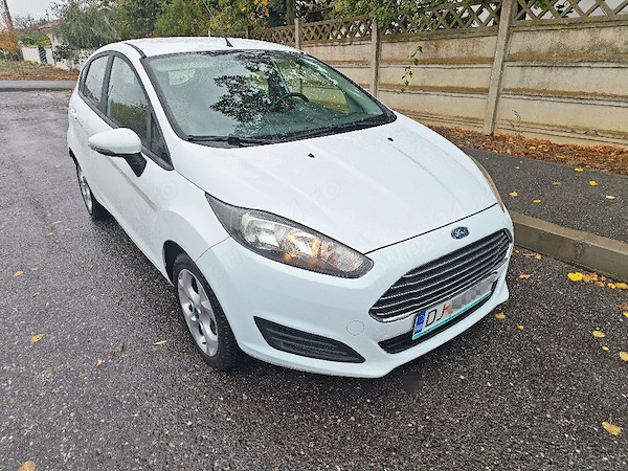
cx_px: 314
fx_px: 417
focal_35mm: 23
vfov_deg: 58.9
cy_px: 236
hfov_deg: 73.9
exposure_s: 1/1111
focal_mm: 5.4
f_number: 1.6
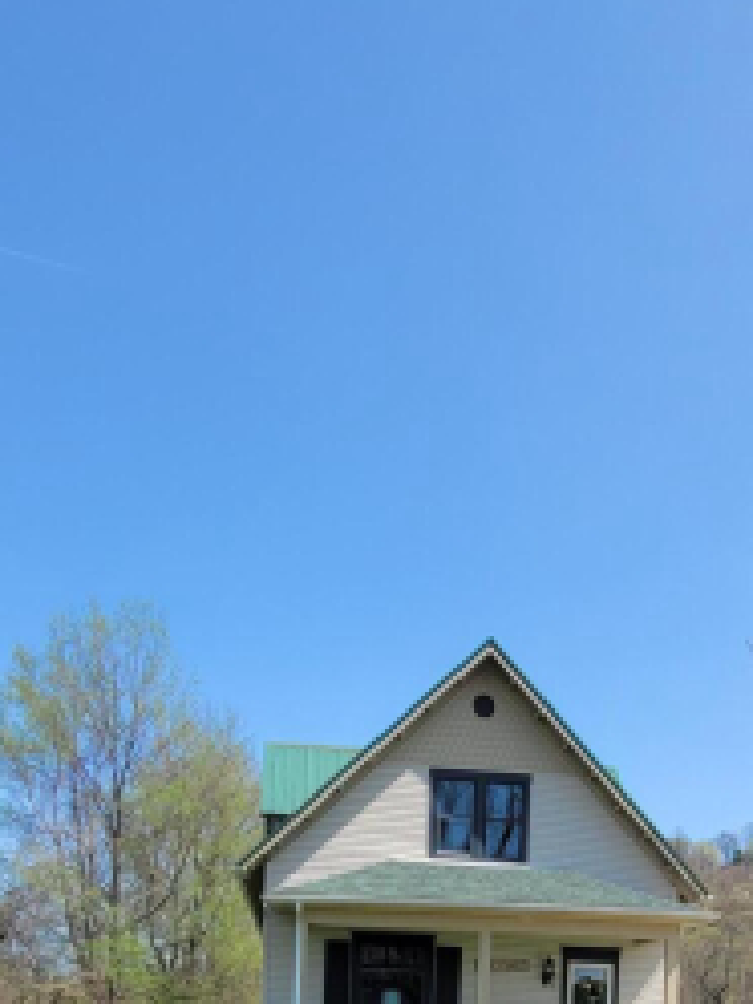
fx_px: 1015
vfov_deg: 42.5
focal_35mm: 35
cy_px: 1079
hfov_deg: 40.4
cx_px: 470
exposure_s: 1/1044
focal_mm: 1.74
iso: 40
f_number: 2.2
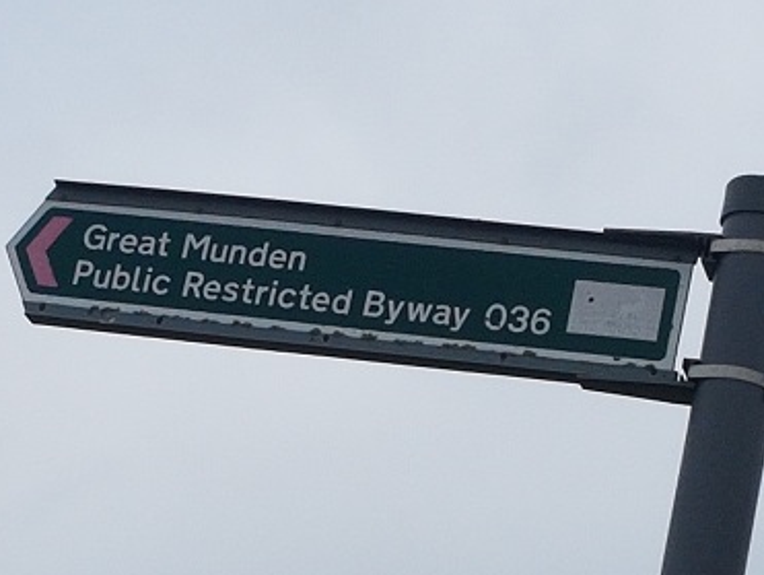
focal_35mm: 28
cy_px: 305
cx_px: 387
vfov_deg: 49.8
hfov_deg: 63.4
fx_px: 619
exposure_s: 1/1144
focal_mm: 4.2
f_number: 1.7
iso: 50
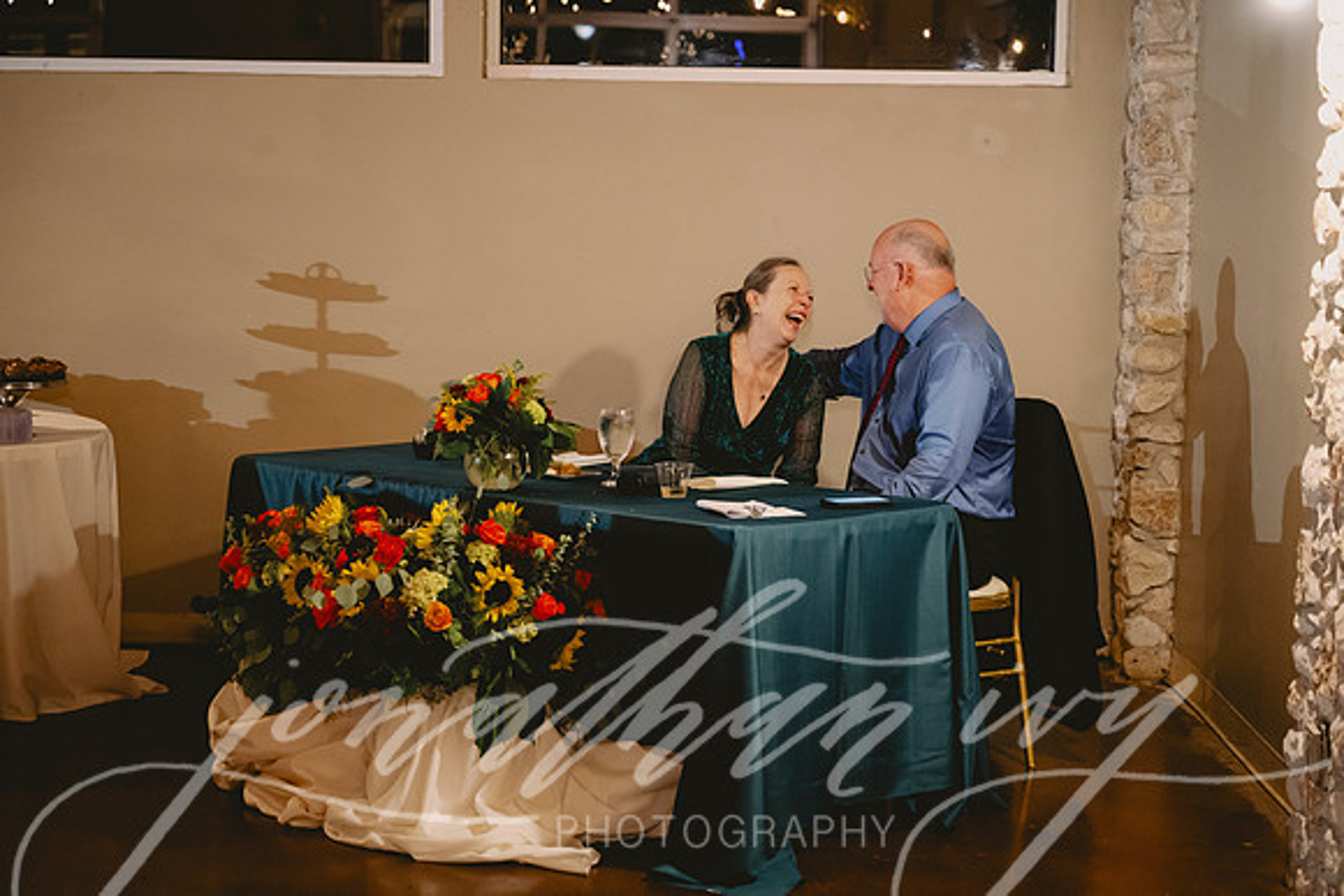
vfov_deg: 19.5
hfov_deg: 28.8
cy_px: 448
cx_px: 672
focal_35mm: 70
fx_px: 2614
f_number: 2.8
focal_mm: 70
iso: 3200
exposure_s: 1/100
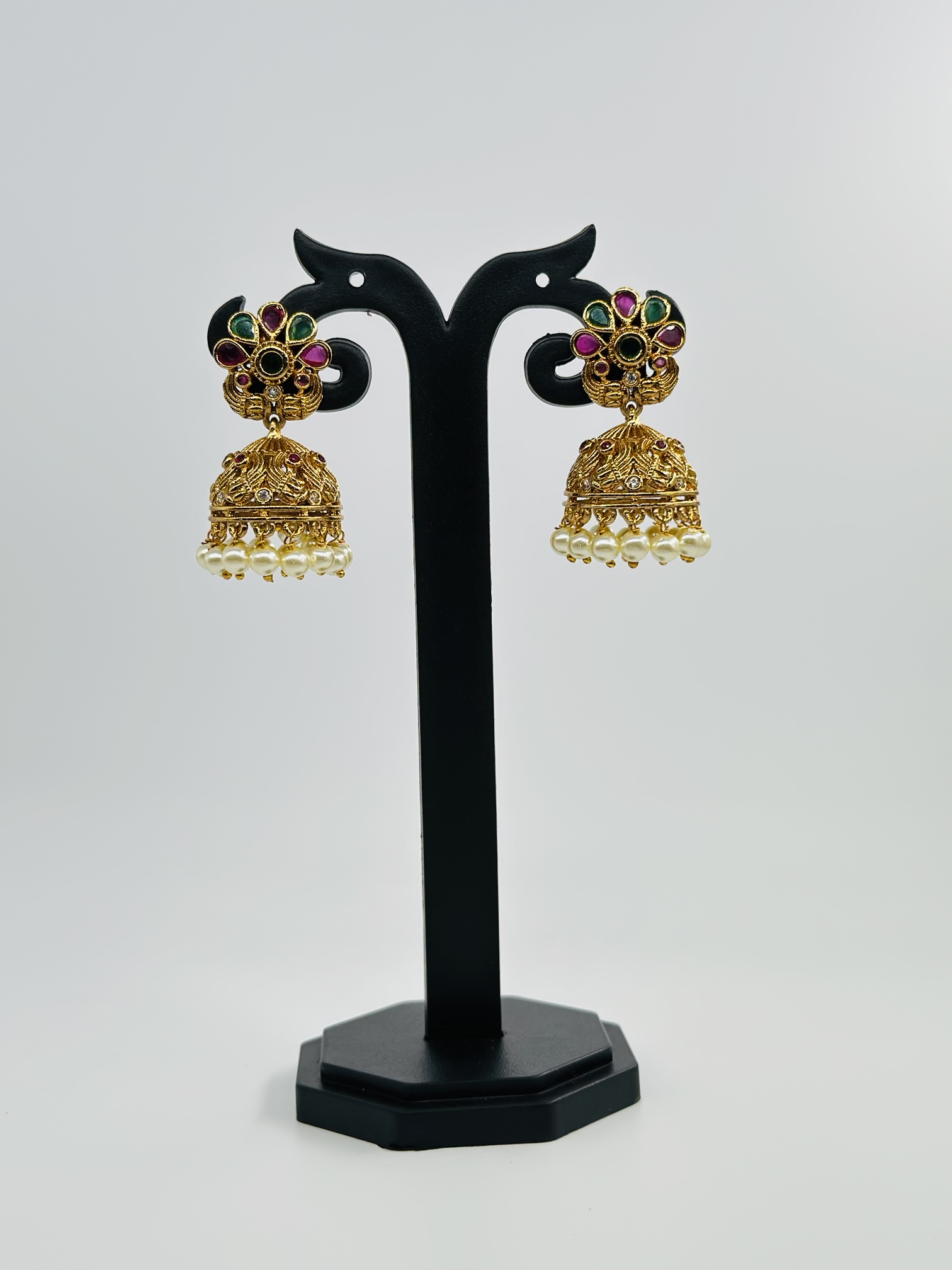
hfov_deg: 30.3
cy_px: 635
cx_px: 476
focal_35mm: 48
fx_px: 1760
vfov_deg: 39.7
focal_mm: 6.86
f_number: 1.78
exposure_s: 1/1541
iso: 80
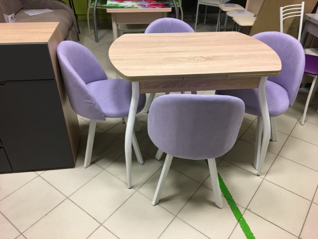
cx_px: 159
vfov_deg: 48.2
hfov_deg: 61.7
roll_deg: -0.6
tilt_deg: -35.3
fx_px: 266
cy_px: 120
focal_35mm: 29
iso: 125
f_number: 2.2
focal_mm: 4.15
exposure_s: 1/33
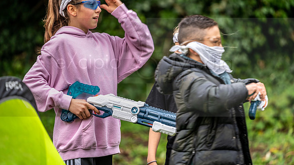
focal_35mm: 228
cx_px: 159
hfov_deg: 9.5
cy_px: 66
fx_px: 1777
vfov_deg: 5.3
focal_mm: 200
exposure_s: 1/160
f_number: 2.8
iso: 100
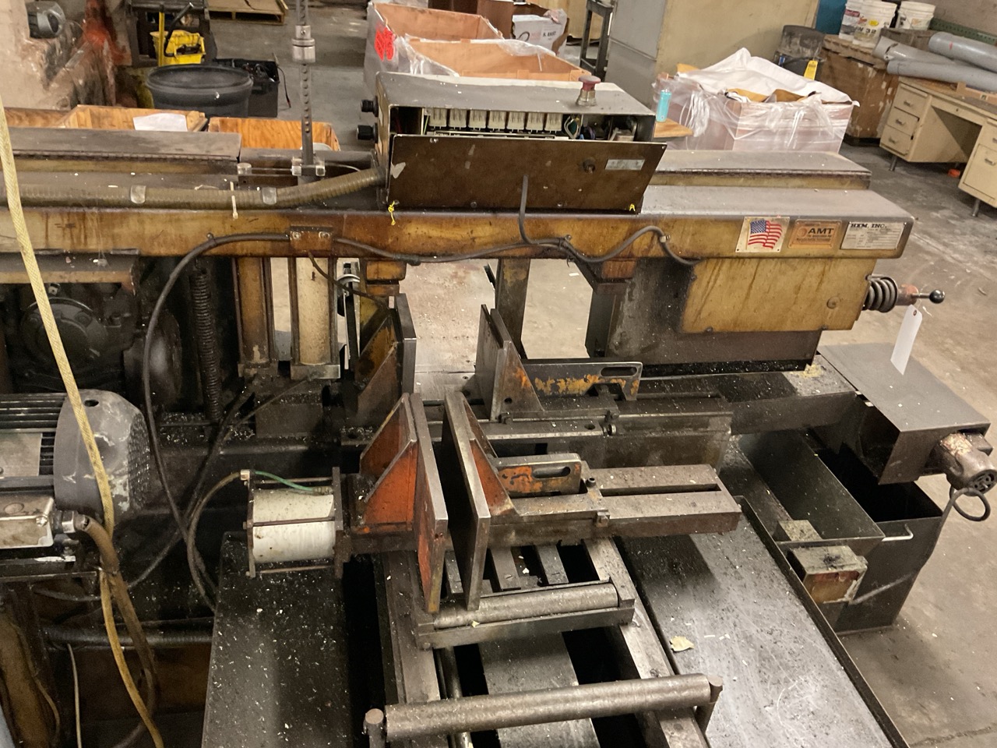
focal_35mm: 29
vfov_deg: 48.2
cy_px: 374
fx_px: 835
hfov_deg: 61.7
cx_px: 498
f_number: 1.8
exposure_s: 1/24
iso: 500
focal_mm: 3
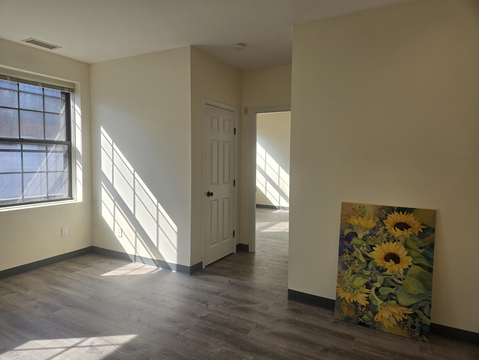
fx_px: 318
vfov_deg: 58.9
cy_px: 180
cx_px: 240
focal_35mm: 23
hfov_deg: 73.9
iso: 25
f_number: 1.8
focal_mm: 5.4
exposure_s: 1/438
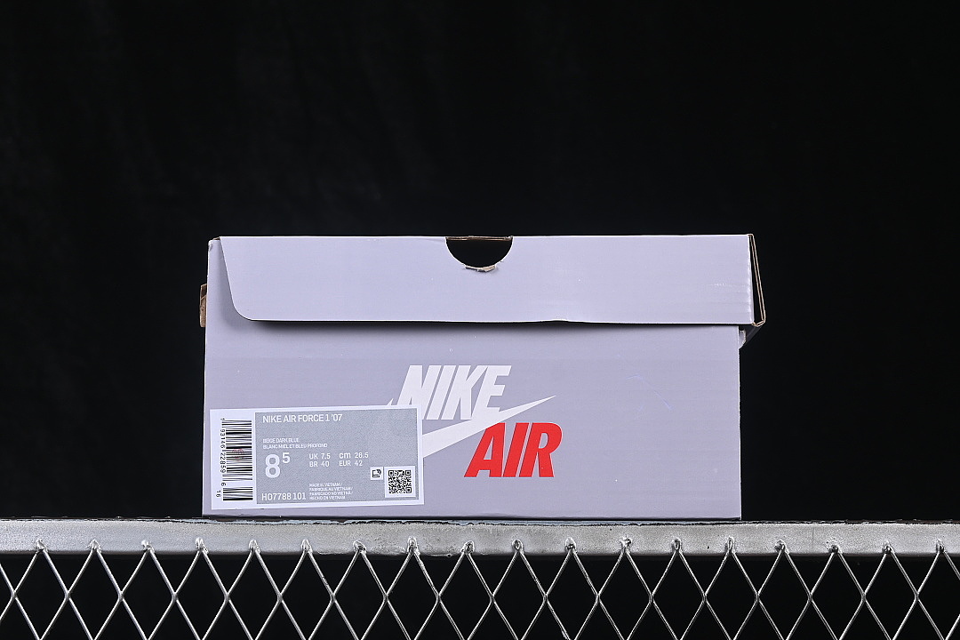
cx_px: 480
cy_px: 320
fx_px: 2000
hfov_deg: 27.0
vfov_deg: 18.2
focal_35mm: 75
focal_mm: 50
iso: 160
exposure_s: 1/80
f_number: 8
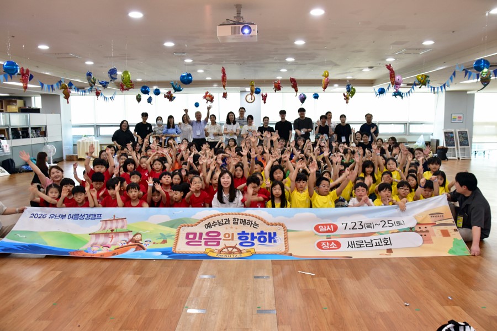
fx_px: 373
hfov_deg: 67.4
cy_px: 166
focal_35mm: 27
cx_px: 248
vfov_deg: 47.9
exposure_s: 1/50
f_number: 5.6
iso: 800
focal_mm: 18
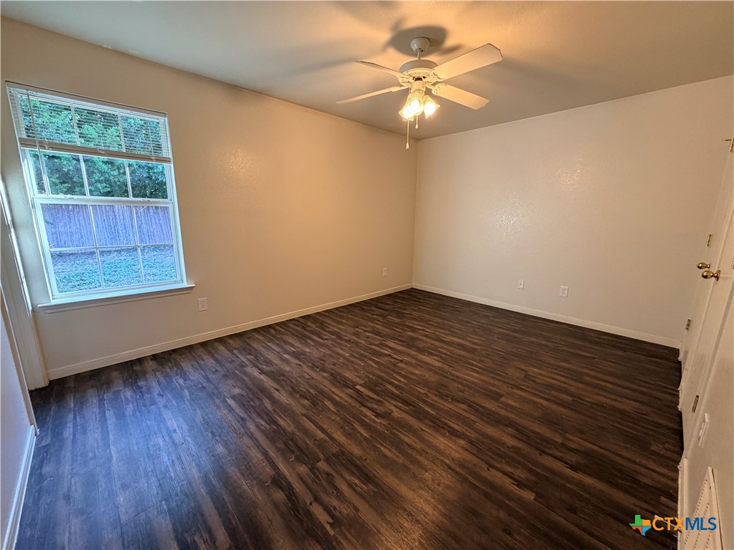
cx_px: 367
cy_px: 275
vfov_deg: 85.7
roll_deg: +0.0
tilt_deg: -11.1
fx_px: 297
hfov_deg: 102.1
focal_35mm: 14
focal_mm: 2.22
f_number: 2.2
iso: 200
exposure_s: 1/60
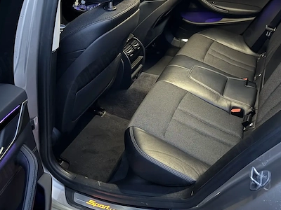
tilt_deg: -30.6
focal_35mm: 36
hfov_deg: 51.2
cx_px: 159
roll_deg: +0.7
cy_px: 68
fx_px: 292
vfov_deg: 39.1
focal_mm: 6.76
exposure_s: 1/11
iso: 1250
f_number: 1.78
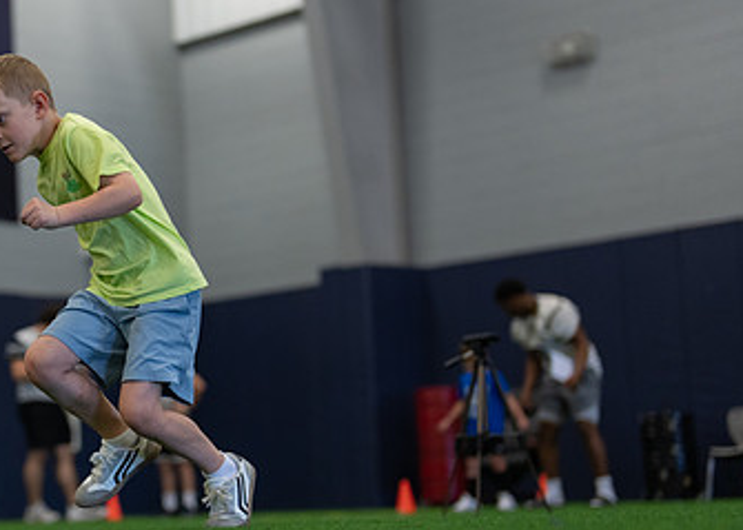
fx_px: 1941
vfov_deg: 15.6
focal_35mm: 92
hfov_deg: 21.4
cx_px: 133
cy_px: 297
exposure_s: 1/1000
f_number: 1.4
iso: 1000
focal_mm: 50
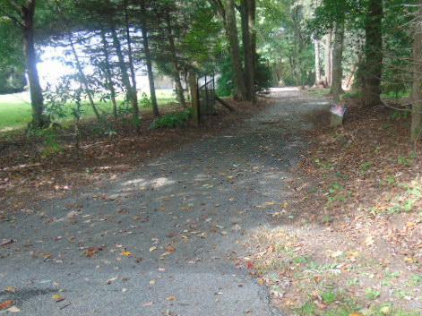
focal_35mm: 34
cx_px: 265
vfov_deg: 41.7
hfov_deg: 53.3
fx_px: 414
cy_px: 172
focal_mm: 4.5
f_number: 3
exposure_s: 1/100
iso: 80
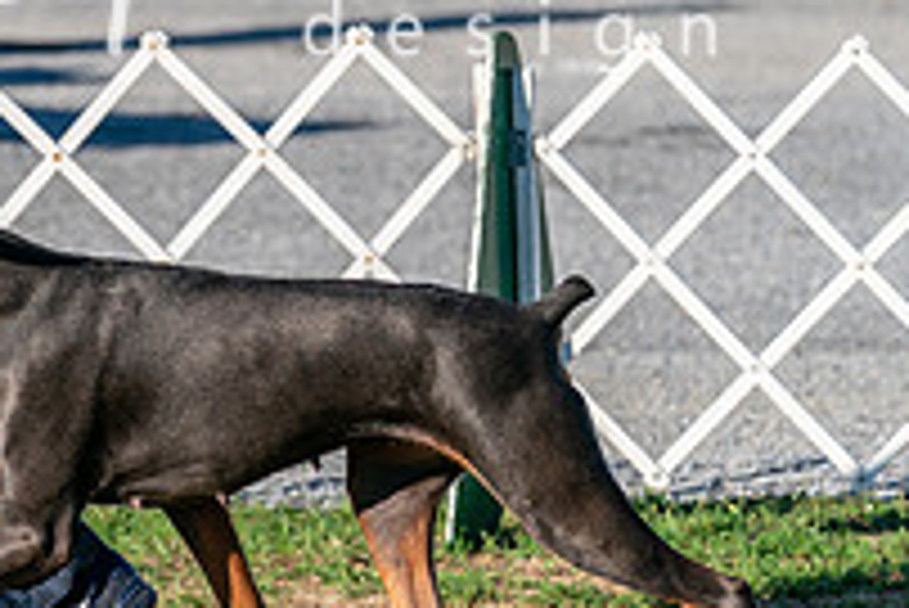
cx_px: 158
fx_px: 11193
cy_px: 169
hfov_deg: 4.6
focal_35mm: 443
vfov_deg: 3.1
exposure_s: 1/1250
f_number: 4.5
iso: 160
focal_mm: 154
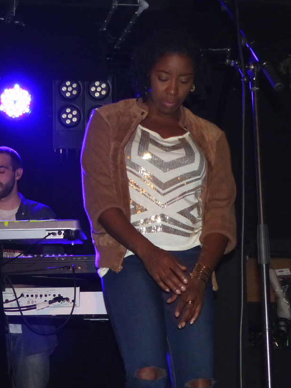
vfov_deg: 40.4
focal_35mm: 47
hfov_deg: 30.8
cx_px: 116
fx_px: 527
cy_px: 207
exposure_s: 1/60
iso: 400
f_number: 2.8
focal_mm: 7
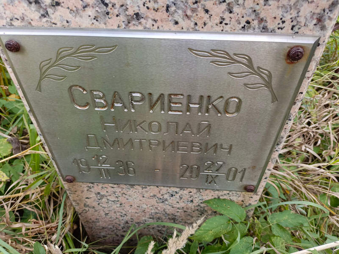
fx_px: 245
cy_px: 127
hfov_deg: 69.4
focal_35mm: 25
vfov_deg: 54.9
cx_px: 170
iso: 113
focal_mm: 4.76
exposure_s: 1/101
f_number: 1.69
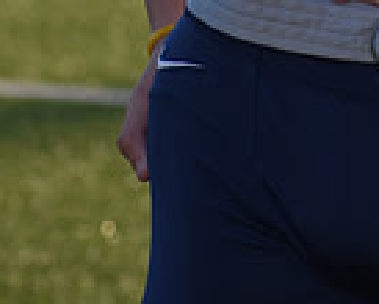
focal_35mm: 981
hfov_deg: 2.0
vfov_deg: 1.6
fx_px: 11019
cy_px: -437
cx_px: 311
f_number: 8
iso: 100
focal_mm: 165
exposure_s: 1/200
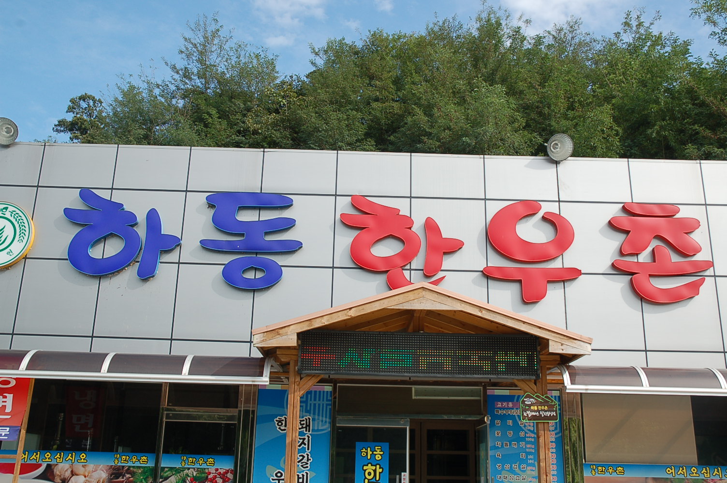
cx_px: 364
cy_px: 242
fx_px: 757
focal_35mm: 38
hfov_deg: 51.3
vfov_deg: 35.4
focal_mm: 25
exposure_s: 1/320
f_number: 9
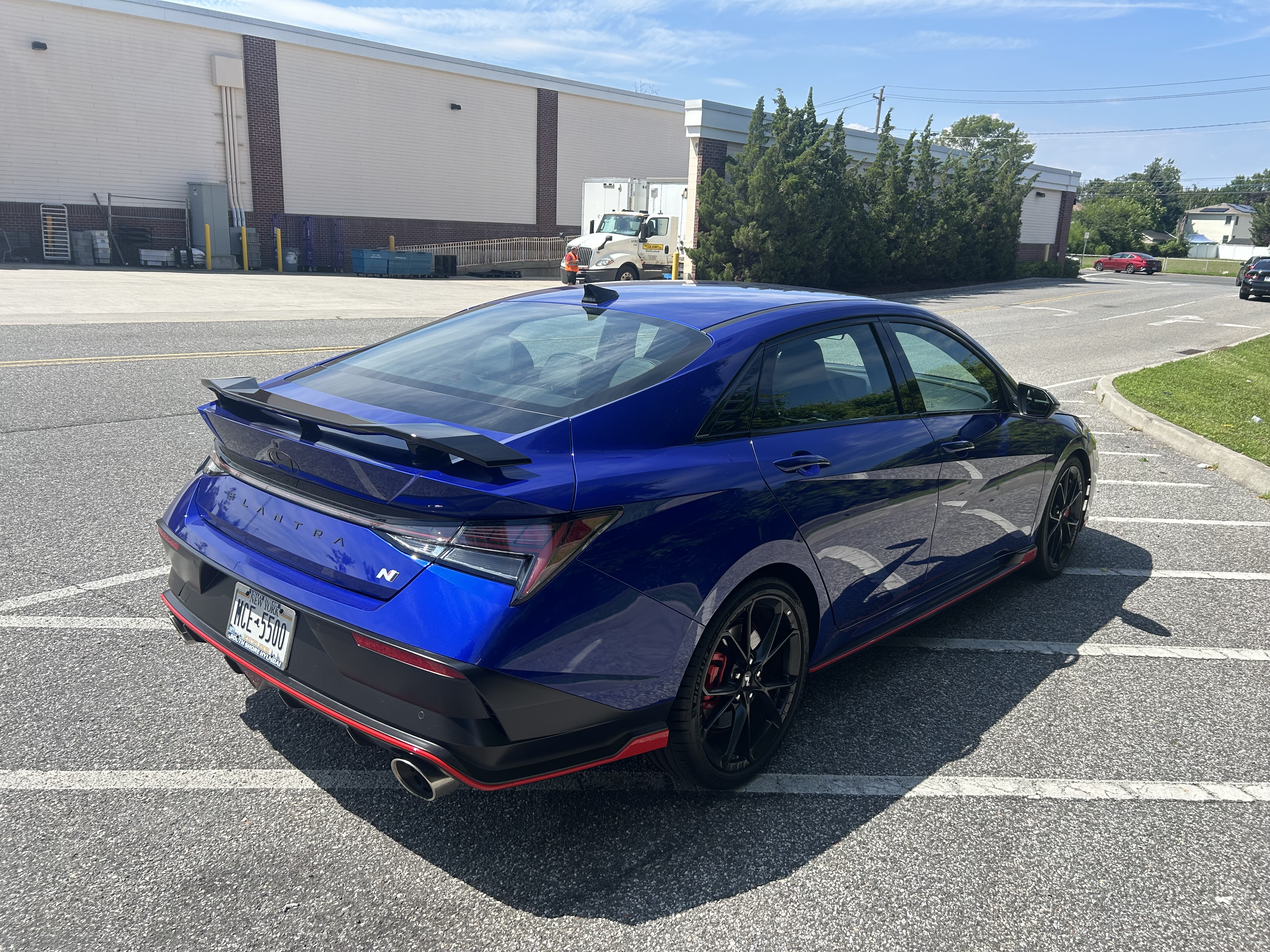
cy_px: 476
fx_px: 954
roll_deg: -1.0
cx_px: 635
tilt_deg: -13.2
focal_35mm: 26
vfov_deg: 53.1
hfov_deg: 67.3
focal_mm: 5.7
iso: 50
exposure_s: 1/2632
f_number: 1.5
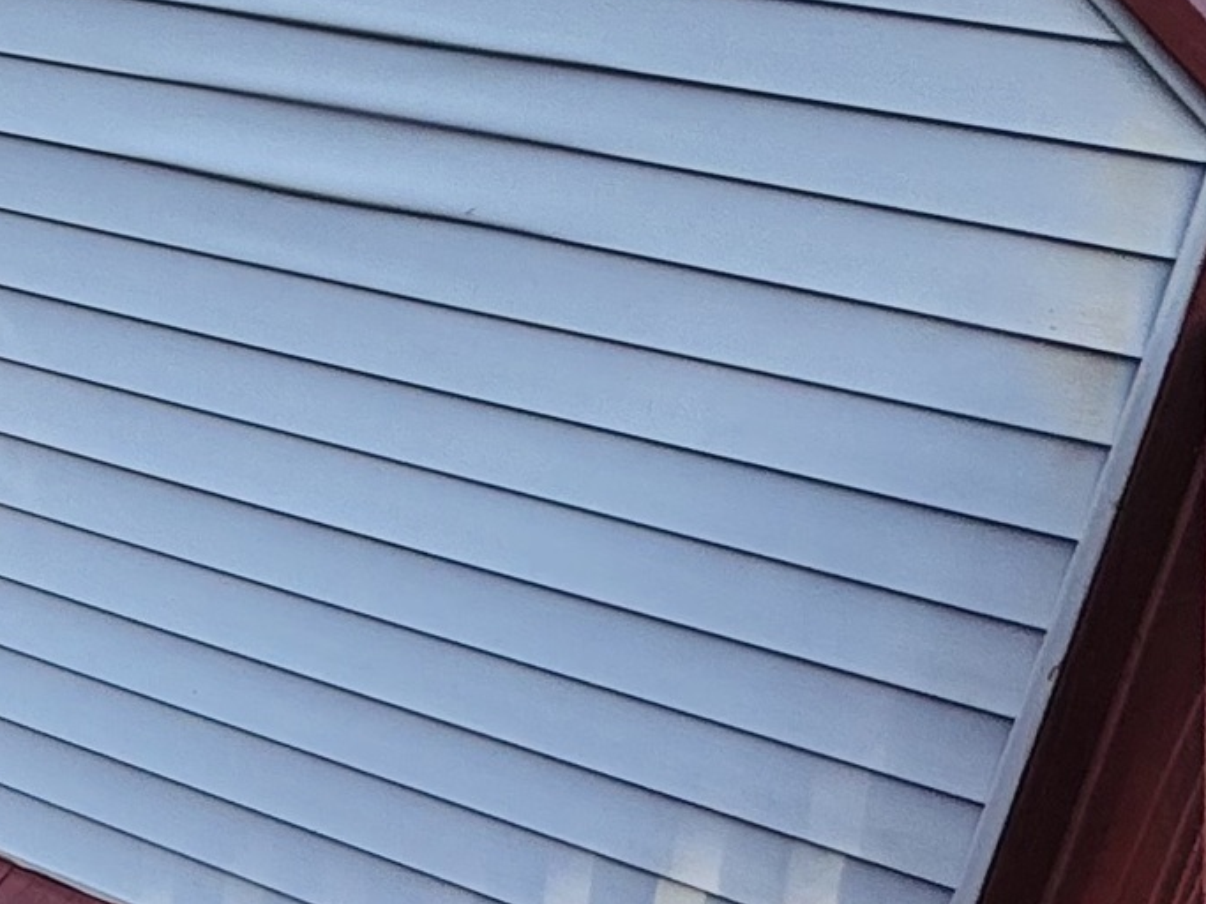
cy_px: 173
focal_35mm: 63
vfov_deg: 22.9
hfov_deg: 20.7
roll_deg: -1.3
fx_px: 2194
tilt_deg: -15.4
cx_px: -998
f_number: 2.2
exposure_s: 1/245
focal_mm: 2.22
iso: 40
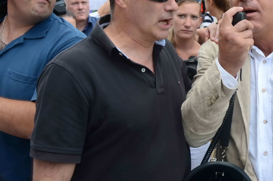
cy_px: 71
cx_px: 220
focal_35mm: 63
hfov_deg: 31.1
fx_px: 477
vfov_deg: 21.4
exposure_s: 1/160
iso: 160
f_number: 5
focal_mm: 24
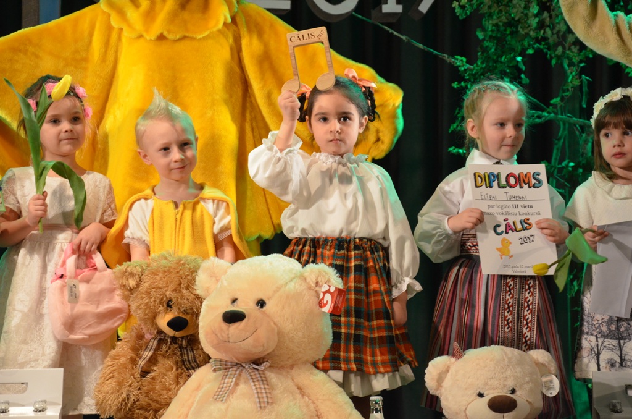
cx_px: 316
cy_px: 210
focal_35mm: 99
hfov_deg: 20.7
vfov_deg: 13.8
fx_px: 1734
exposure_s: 1/60
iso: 1800
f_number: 5.6
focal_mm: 66
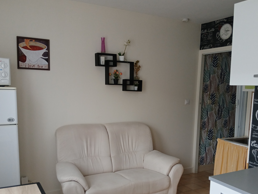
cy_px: 125
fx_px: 253
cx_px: 135
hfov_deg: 53.9
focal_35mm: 34
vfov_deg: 41.4
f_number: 1.8
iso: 125
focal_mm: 3.98
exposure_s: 1/50
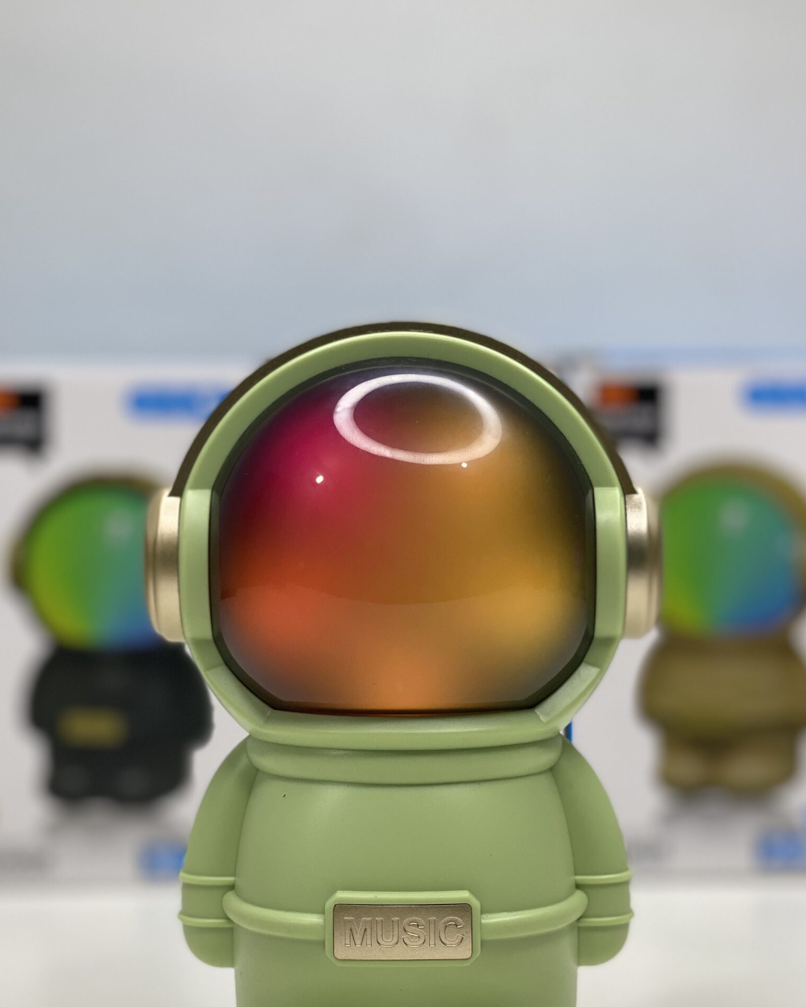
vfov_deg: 27.8
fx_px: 2027
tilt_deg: -0.4
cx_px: 402
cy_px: 618
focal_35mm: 68
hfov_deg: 22.5
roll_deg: +0.3
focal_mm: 6
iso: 64
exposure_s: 1/100
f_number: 2
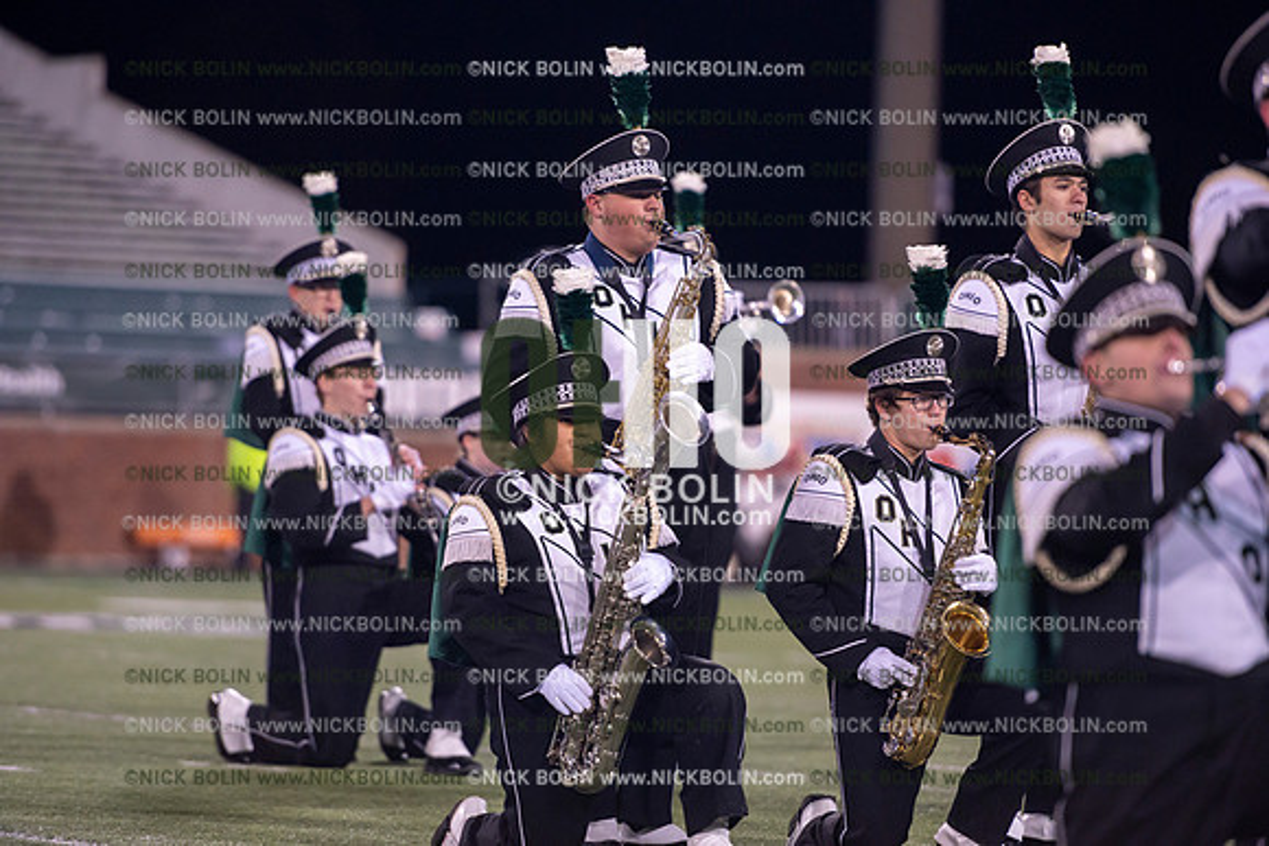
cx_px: 634
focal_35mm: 200
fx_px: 7051
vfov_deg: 6.9
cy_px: 423
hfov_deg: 10.3
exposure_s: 1/1250
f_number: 2.8
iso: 2500
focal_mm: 200
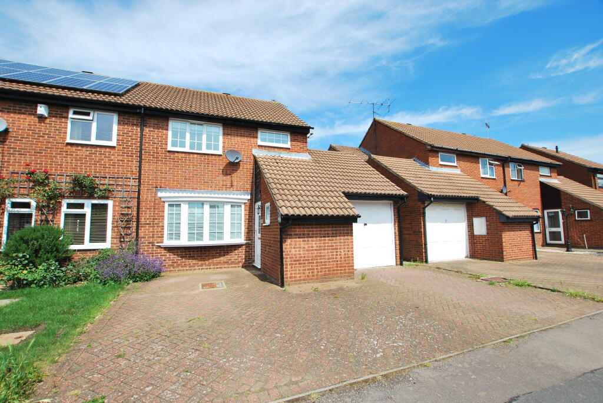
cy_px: 202
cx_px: 302
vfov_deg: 77.5
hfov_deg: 100.3
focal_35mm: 15
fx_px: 251
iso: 100
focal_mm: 10
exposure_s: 1/200
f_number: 7.1
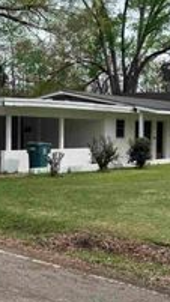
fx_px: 521
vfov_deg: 32.4
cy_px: 160
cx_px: 104
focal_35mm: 65
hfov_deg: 18.5
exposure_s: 1/2415
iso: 80
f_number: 1.78
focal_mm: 6.76
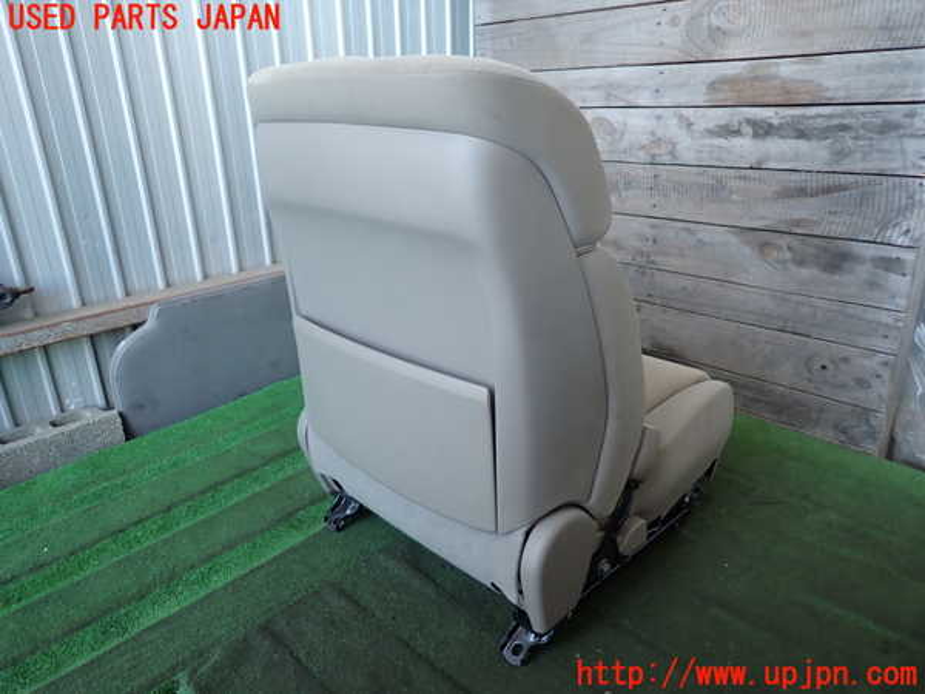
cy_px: 347
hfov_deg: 69.4
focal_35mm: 25
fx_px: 668
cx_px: 462
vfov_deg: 54.9
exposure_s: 1/60
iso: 125
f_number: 2
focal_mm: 4.5
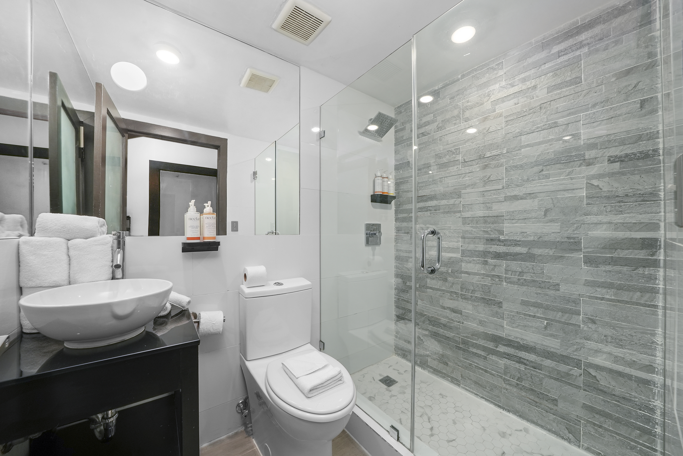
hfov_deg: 112.6
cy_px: 228
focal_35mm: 12
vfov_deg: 90.0
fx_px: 228
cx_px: 342
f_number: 11
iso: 1600
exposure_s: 1/5
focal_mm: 12
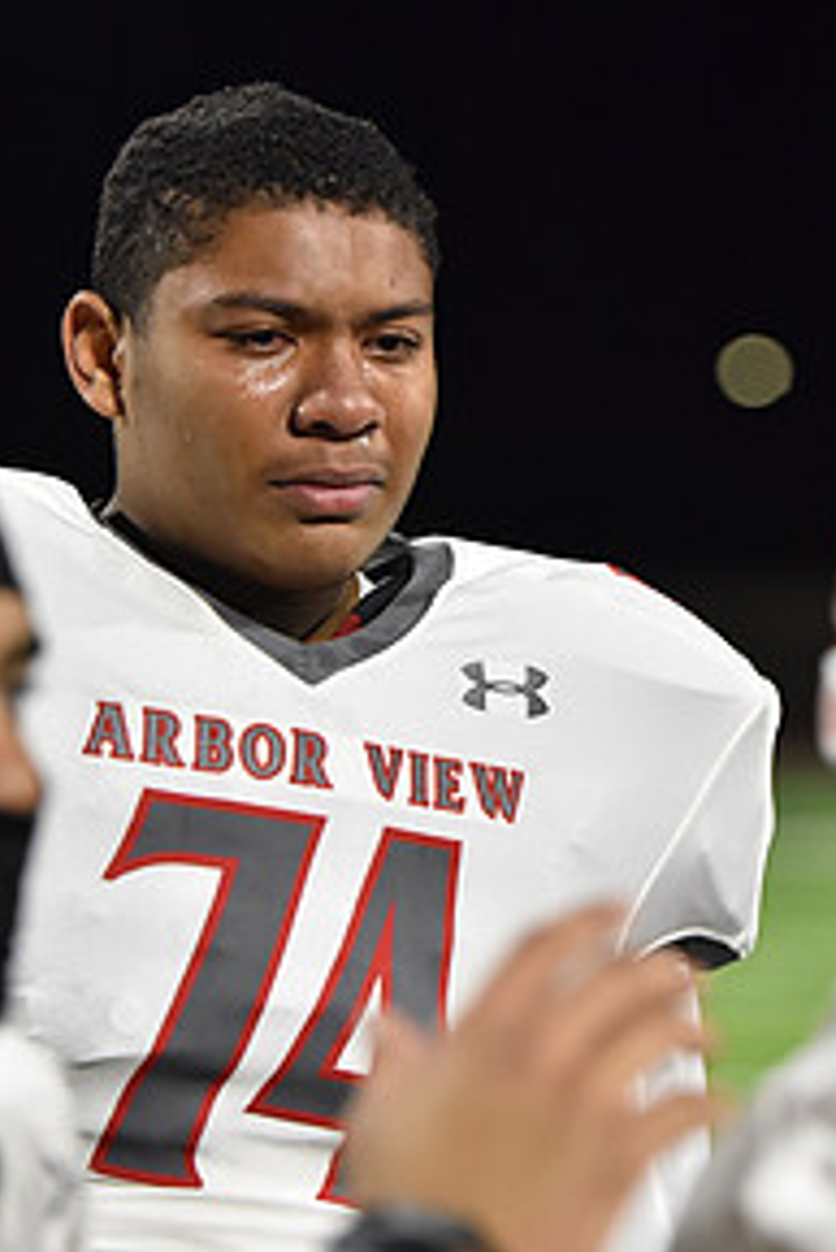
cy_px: 620
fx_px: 7306
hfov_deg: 6.5
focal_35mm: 210
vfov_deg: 9.8
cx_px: 360
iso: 3200
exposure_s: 1/640
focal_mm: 135
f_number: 2.8
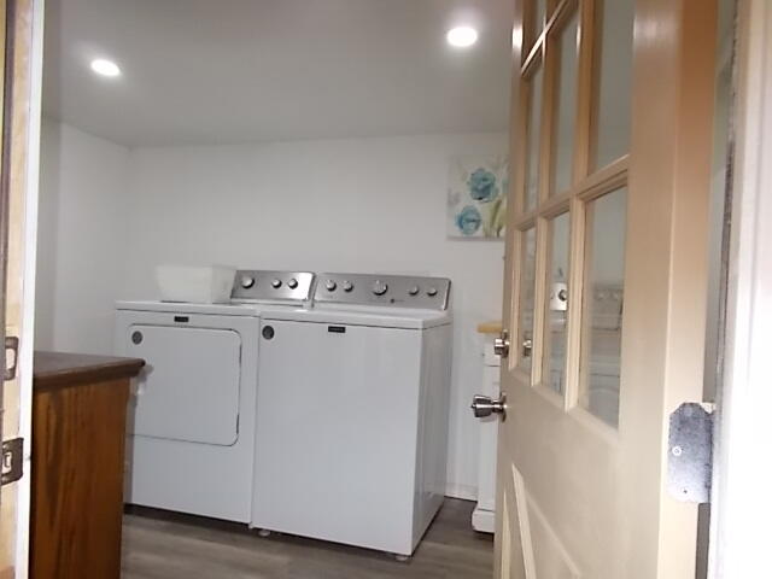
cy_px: 290
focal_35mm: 26
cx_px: 386
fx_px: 580
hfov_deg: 67.3
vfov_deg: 53.1
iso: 200
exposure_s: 1/25
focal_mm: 4.6
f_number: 3.2
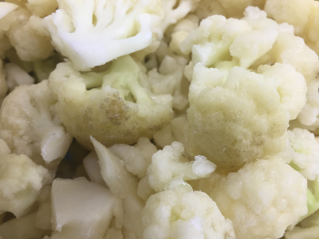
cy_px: 128
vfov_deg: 42.9
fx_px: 304
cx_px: 164
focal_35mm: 33
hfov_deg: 55.3
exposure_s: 1/33
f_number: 2.2
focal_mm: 4.15
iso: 40
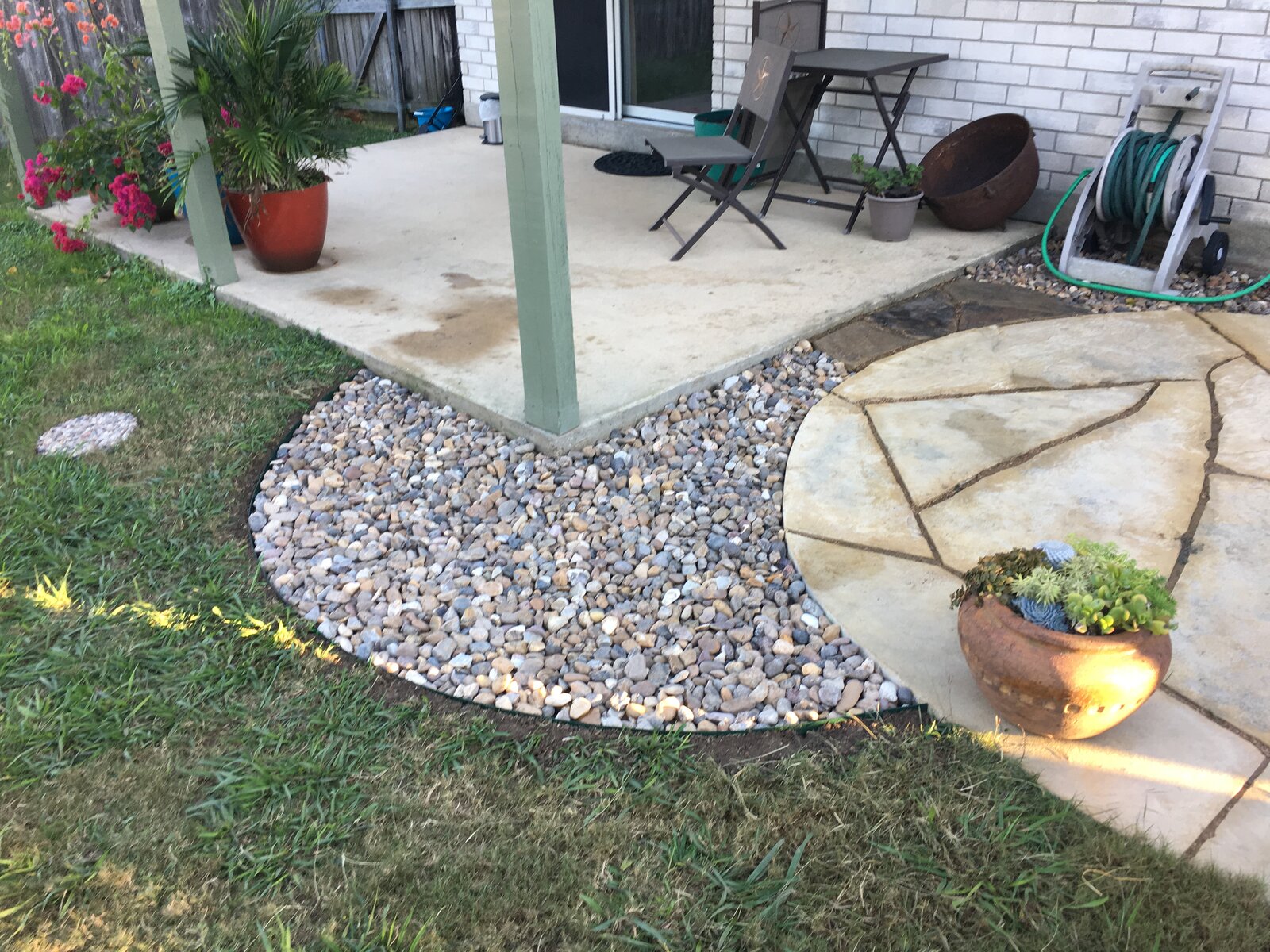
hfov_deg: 61.7
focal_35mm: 29
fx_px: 1064
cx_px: 635
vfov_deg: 48.2
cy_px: 476
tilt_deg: -26.0
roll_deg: +0.5
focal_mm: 4.15
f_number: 2.2
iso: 32
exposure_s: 1/60
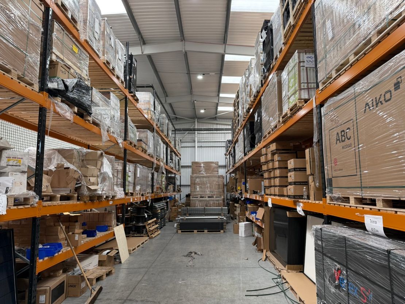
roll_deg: +0.1
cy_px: 152
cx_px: 202
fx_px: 281
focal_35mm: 24
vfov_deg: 56.8
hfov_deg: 71.6
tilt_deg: +7.3
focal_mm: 6.76
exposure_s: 1/231
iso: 160
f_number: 1.78
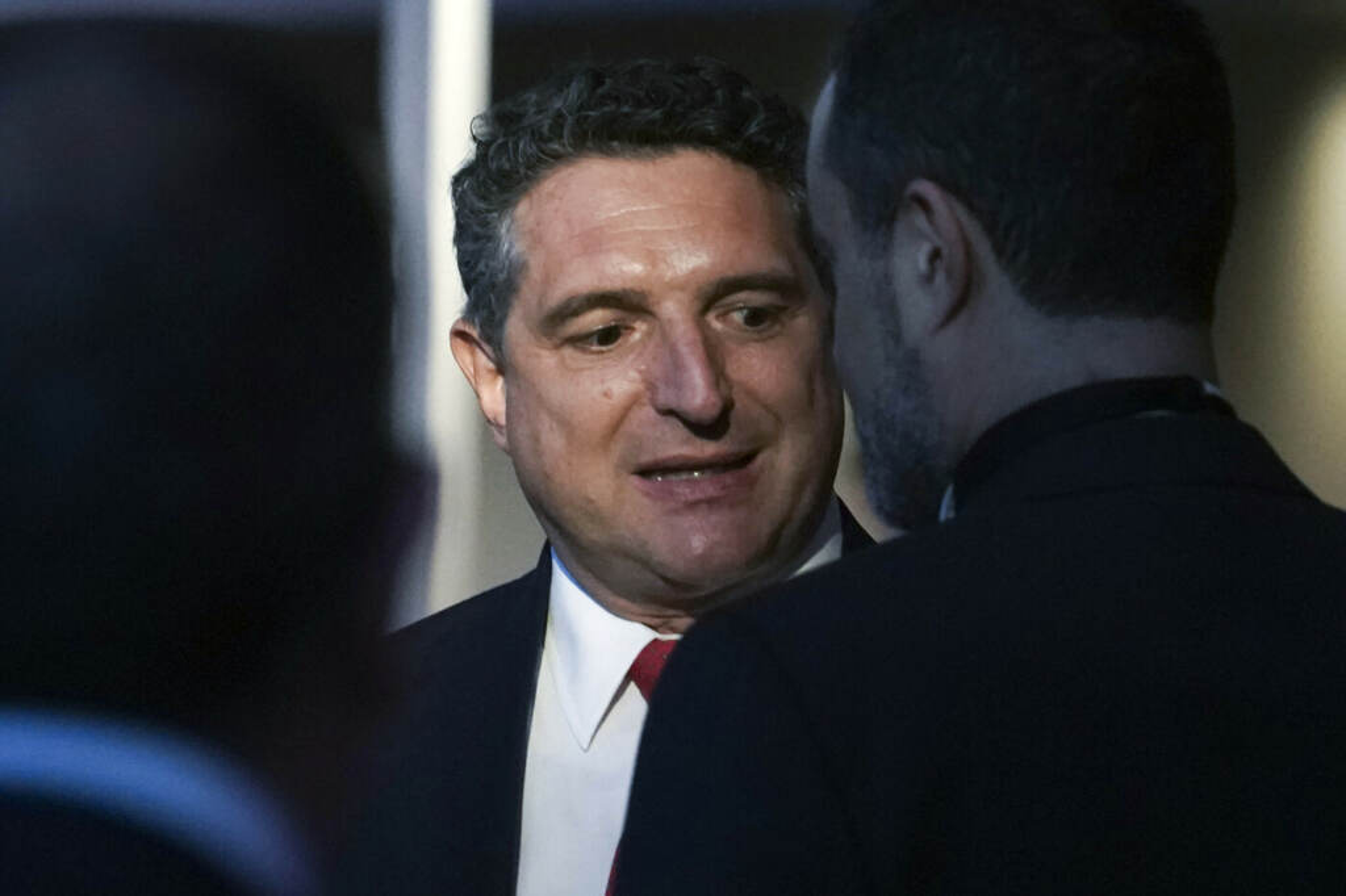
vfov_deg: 6.9
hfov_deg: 10.3
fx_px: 7475
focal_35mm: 200
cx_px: 673
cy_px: 448
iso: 8000
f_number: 5.6
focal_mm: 200
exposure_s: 1/200
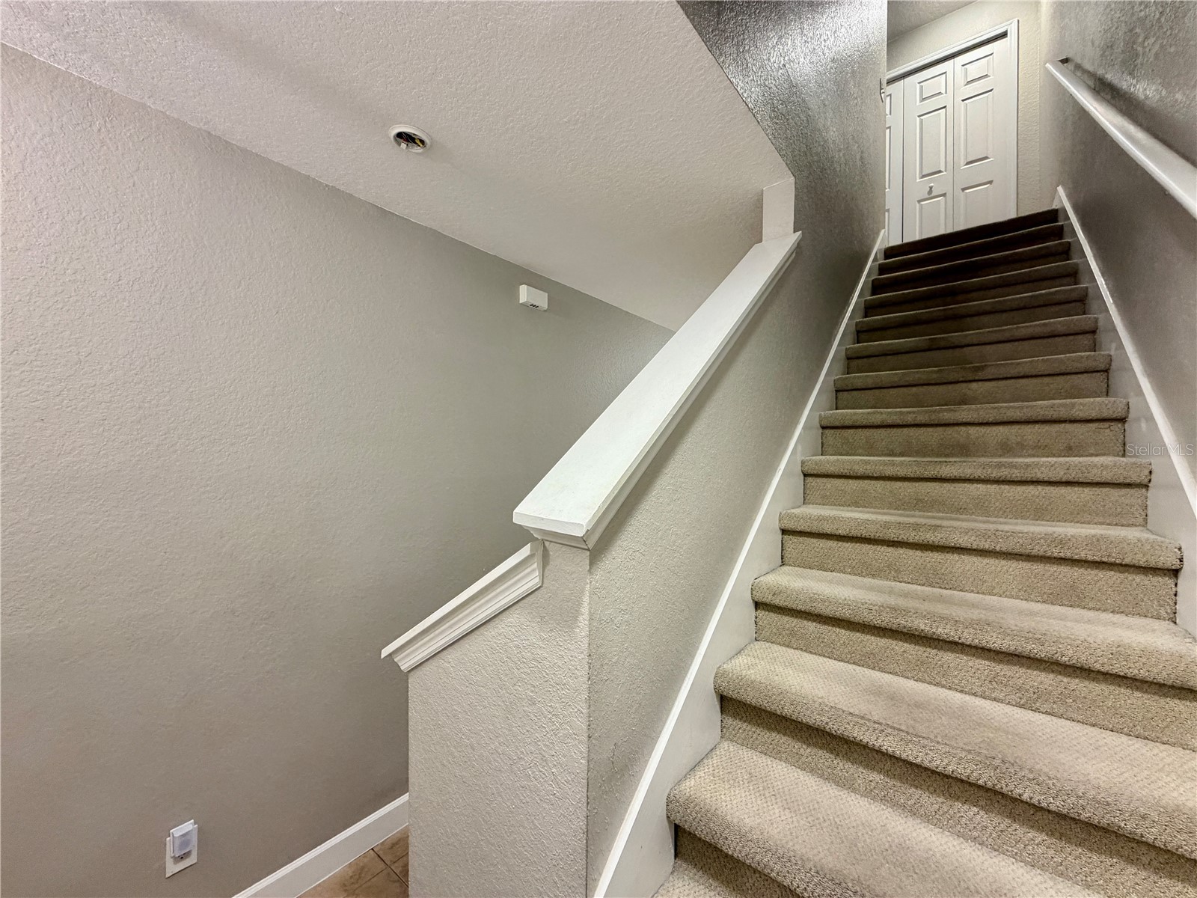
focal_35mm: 14
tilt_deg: +0.1
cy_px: 449
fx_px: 484
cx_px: 598
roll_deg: -0.5
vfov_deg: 85.7
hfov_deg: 102.1
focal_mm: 2.22
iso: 320
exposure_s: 1/60
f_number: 2.2
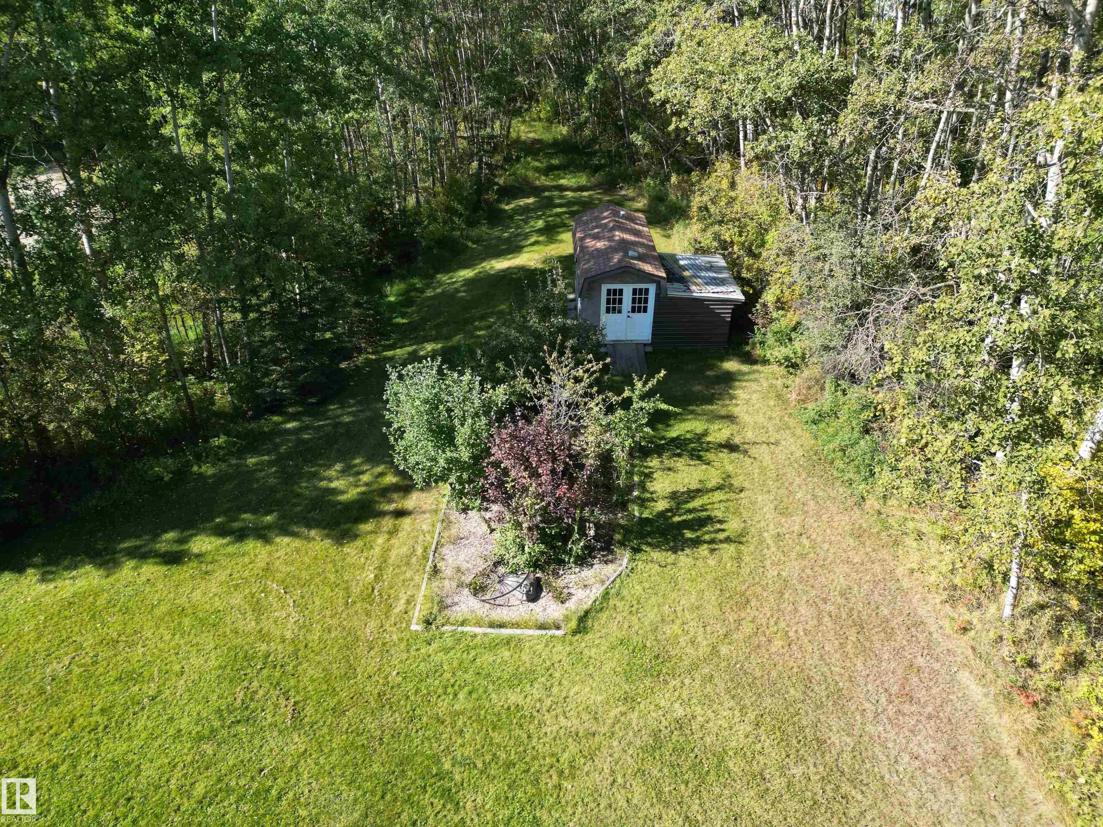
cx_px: 552
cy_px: 414
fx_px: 765
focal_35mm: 24
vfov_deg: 56.8
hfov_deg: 71.6
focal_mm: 6.72
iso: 100
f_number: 1.7
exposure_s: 1/1000
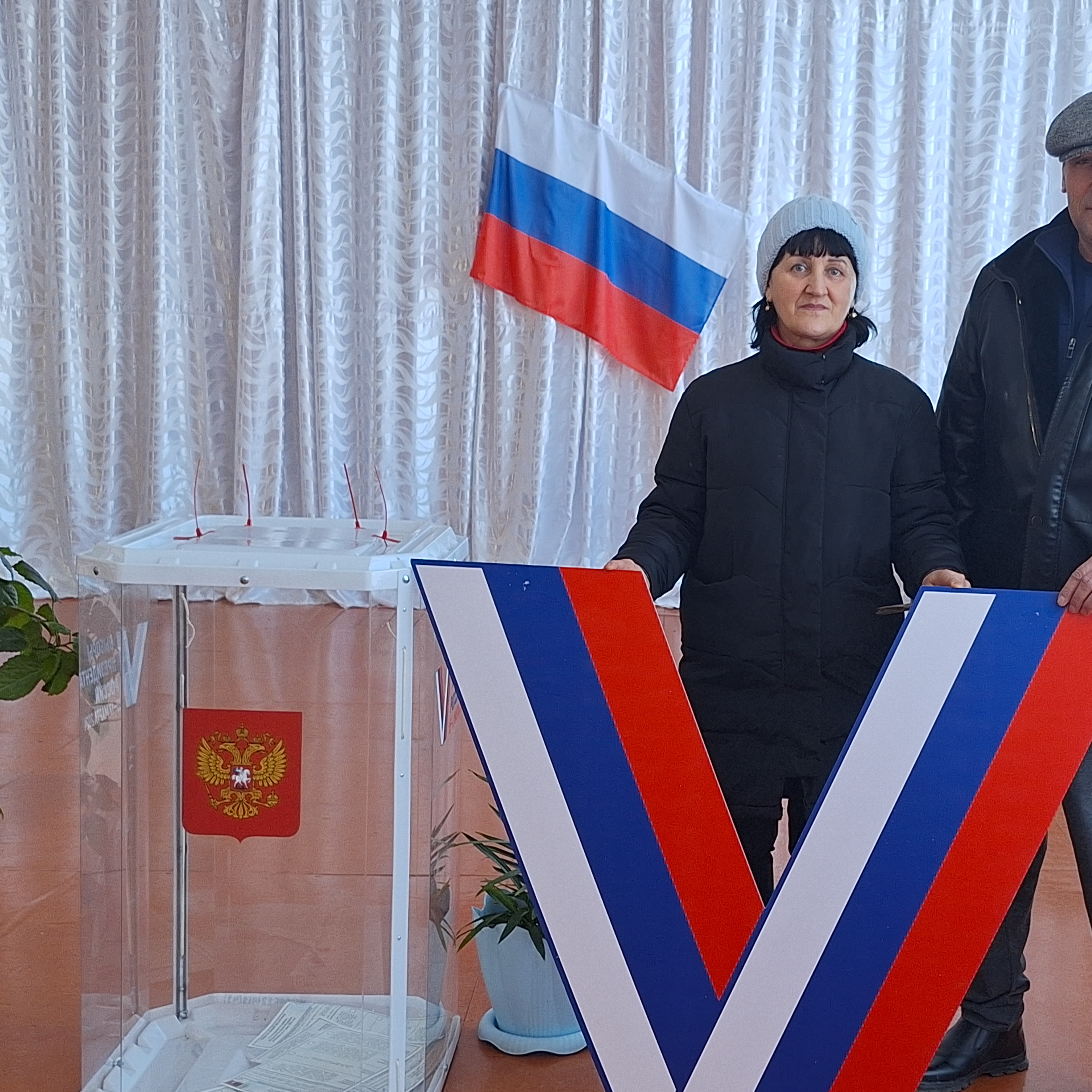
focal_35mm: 28
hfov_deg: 56.1
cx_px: 727
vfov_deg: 57.3
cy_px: 560
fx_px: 999
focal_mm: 5.54
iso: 64
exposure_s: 1/100
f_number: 1.8
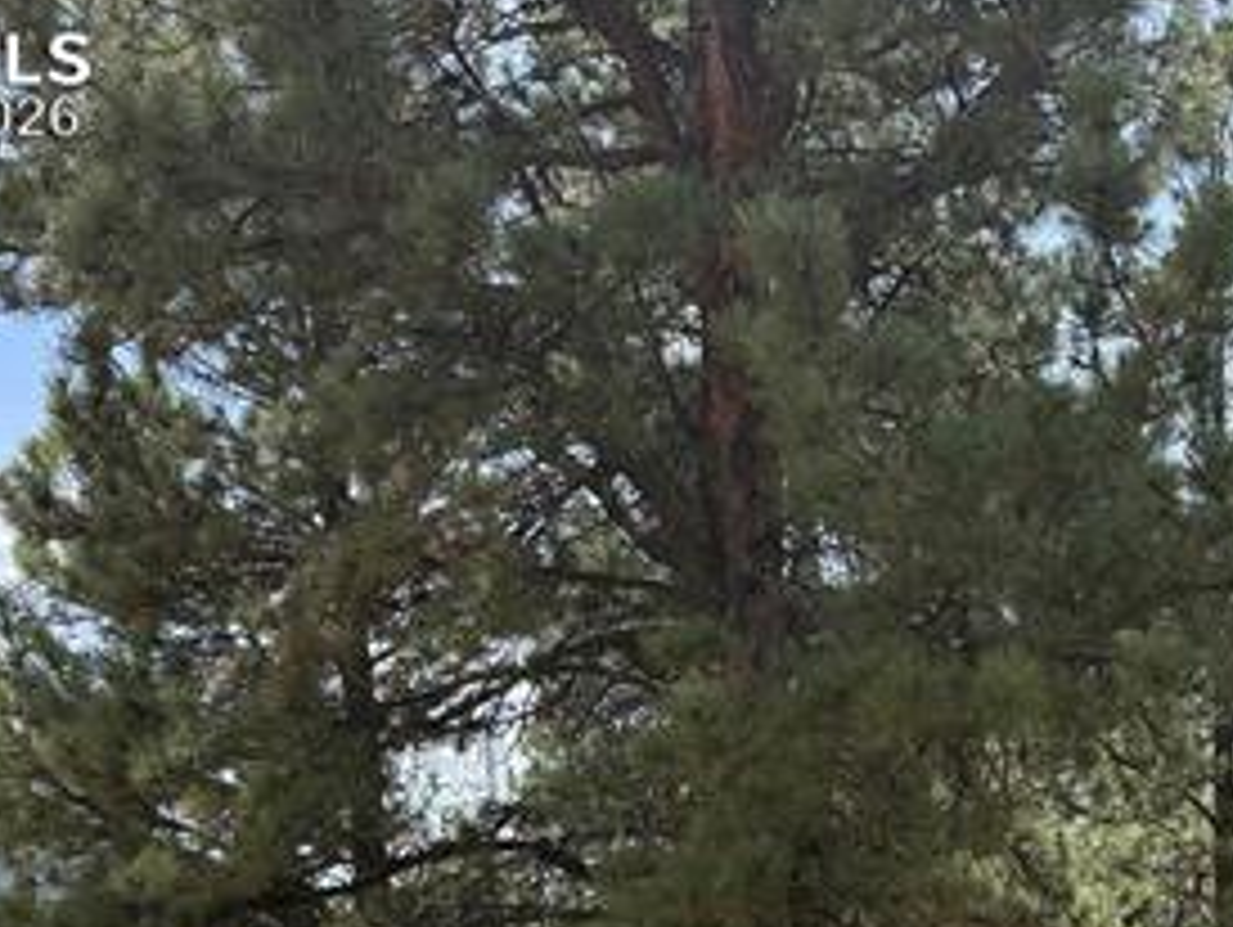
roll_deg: +2.4
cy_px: 1060
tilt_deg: -4.6
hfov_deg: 33.4
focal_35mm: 56
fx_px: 1996
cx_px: 968
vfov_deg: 24.2
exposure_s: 1/2053
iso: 100
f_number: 1.78
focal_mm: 6.76
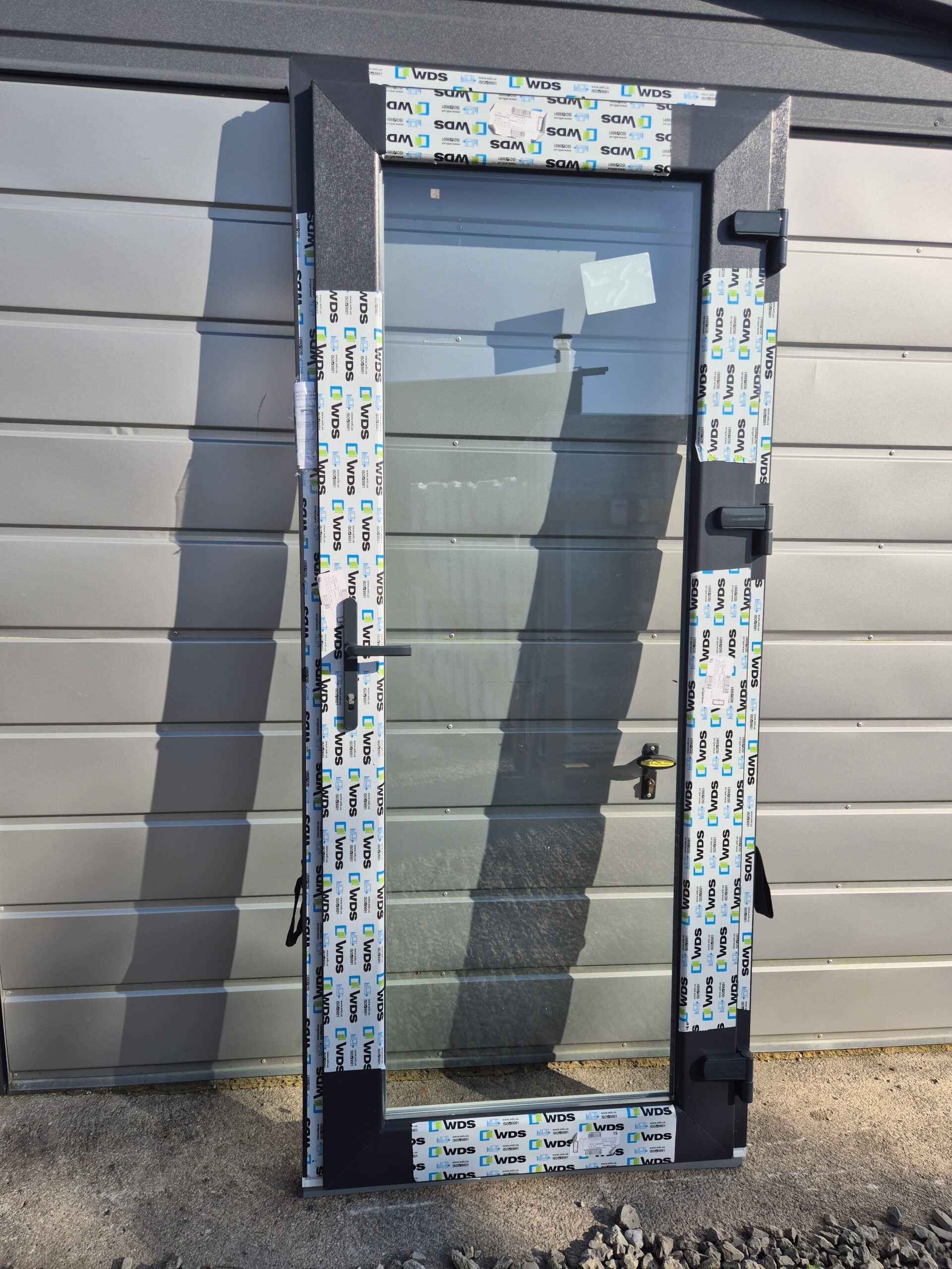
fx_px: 843
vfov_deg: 73.9
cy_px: 634
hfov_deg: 58.9
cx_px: 476
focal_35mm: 23
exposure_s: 1/1752
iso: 25
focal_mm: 5.4
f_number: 1.8
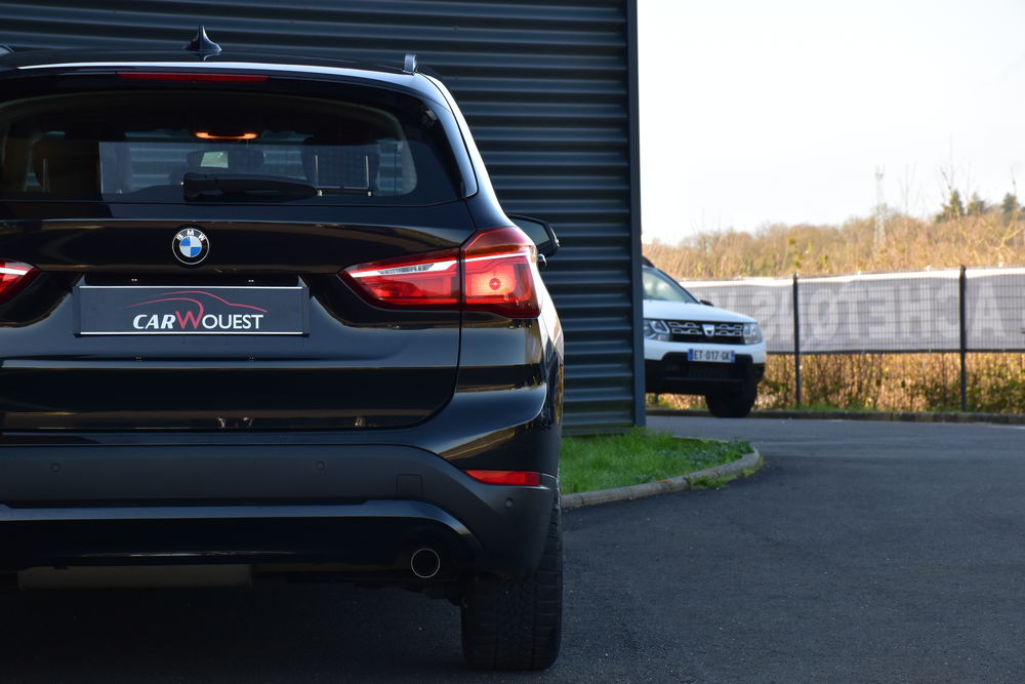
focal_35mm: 105
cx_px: 512
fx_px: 2990
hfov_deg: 19.5
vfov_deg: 13.0
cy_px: 342
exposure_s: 1/200
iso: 400
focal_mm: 70
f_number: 9
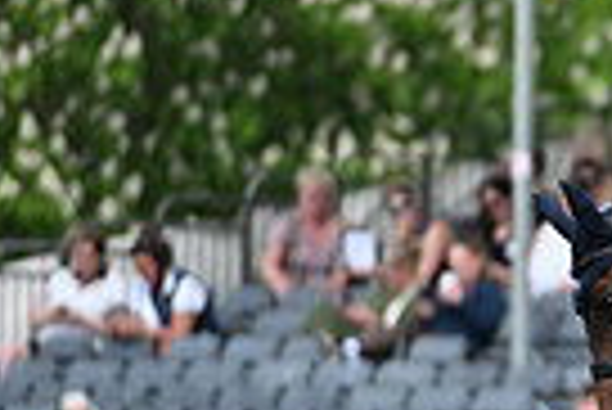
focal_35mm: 1404
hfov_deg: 1.5
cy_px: 264
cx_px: 1188
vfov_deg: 1.0
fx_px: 23893
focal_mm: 330
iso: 360
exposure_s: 1/1250
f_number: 4.5
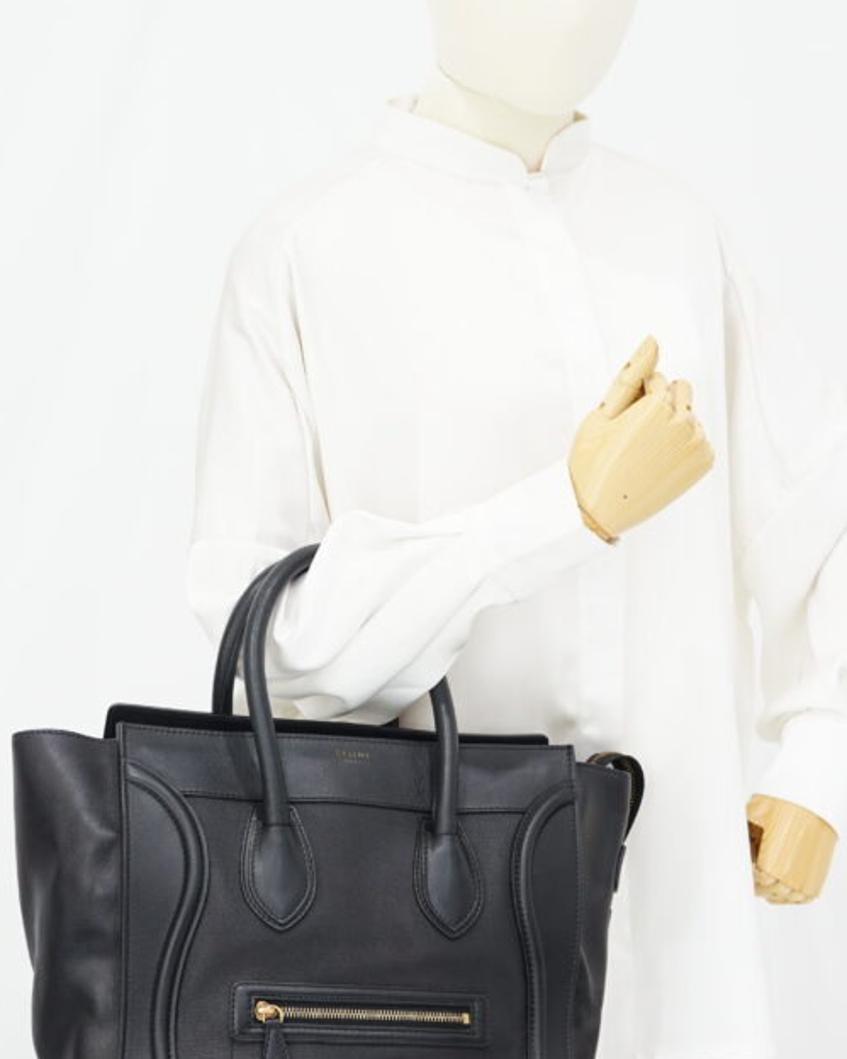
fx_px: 2413
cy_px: 602
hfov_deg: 19.9
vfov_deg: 24.7
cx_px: 449
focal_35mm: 77
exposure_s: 1/8
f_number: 6.3
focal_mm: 50
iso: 640
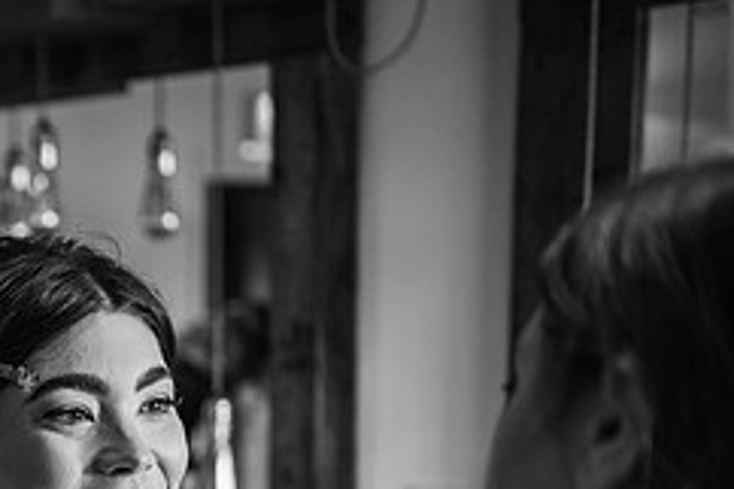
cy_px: 565
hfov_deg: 22.5
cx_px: -124
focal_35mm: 84
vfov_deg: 15.7
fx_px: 1711
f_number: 1.8
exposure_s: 1/200
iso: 180
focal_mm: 35
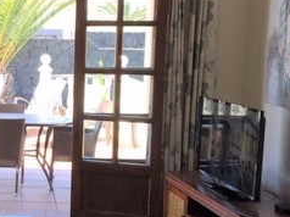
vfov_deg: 18.9
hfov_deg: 23.8
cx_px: -12
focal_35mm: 78
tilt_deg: -5.6
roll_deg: -1.7
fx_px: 653
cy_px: 112
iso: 25
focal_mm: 4.15
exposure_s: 1/101
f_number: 2.2
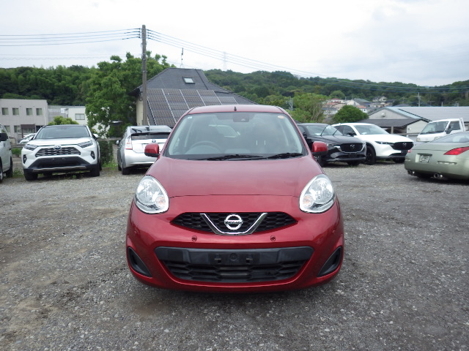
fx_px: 339
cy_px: 176
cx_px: 234
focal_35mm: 25
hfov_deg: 69.4
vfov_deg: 54.9
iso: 125
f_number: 2.8
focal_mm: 4.5
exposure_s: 1/1000
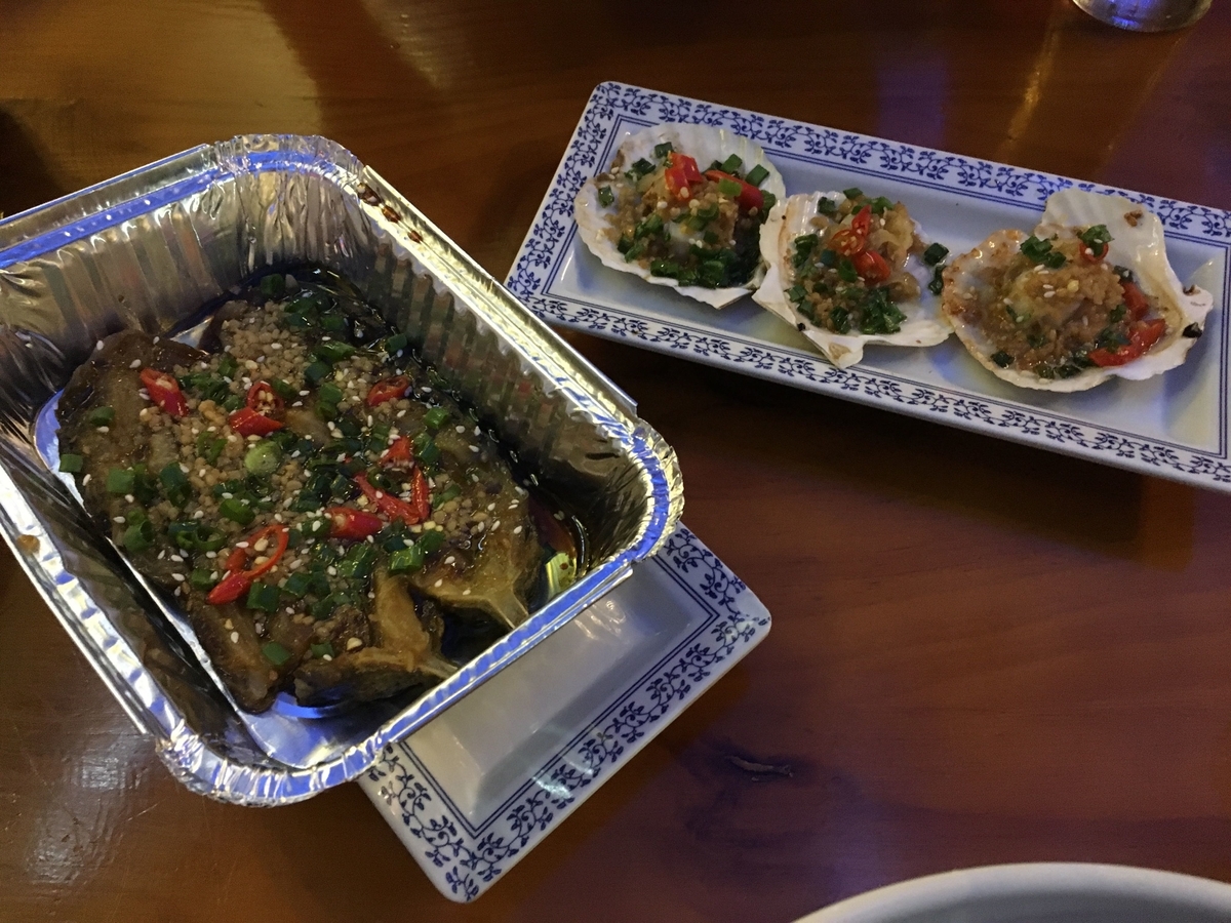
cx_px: 616
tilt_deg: -58.9
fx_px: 1031
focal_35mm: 29
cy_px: 462
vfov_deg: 48.2
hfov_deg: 61.7
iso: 500
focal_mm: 4.15
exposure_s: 1/17
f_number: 2.2
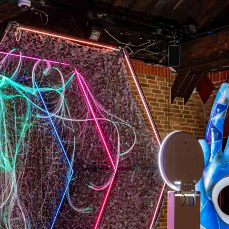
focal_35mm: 70
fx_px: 524
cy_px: 174
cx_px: 73
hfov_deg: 24.5
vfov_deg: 24.4
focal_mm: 35
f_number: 6.3
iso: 800
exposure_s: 1/5
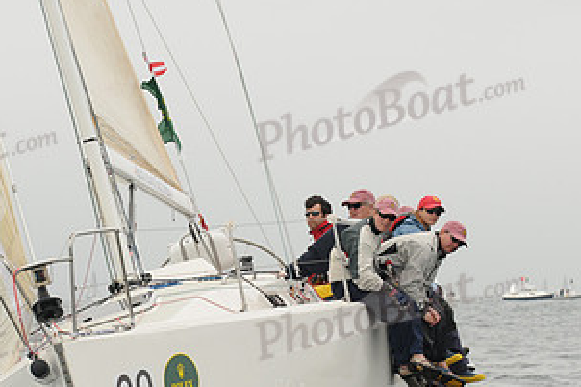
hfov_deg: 7.3
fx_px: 4548
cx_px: 156
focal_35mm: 282
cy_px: 238
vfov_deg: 4.9
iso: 200
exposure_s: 1/640
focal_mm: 98
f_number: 5.6
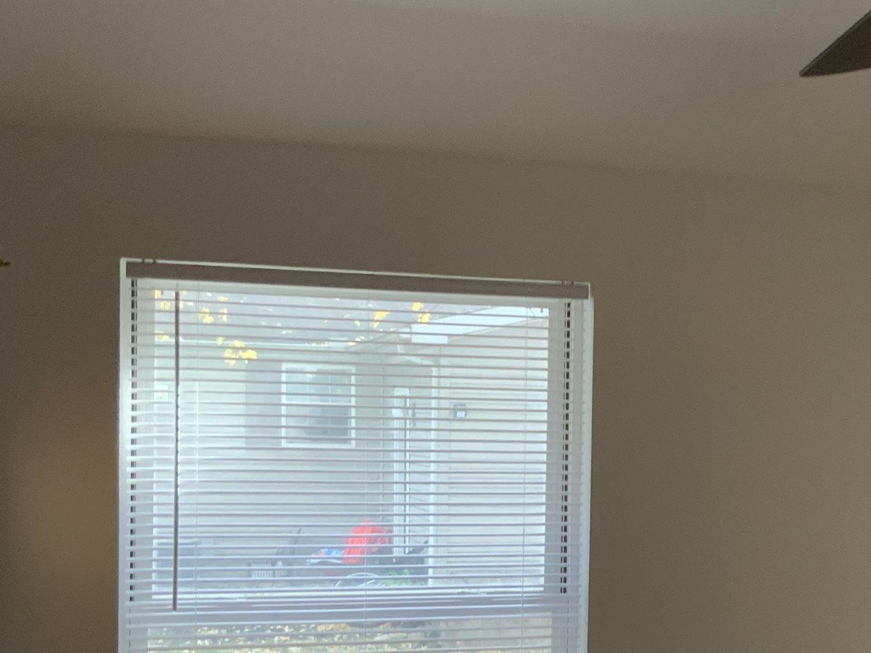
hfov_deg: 28.6
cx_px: 793
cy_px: 485
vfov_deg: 22.4
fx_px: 1635
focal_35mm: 65
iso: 80
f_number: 1.8
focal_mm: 3
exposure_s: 1/60
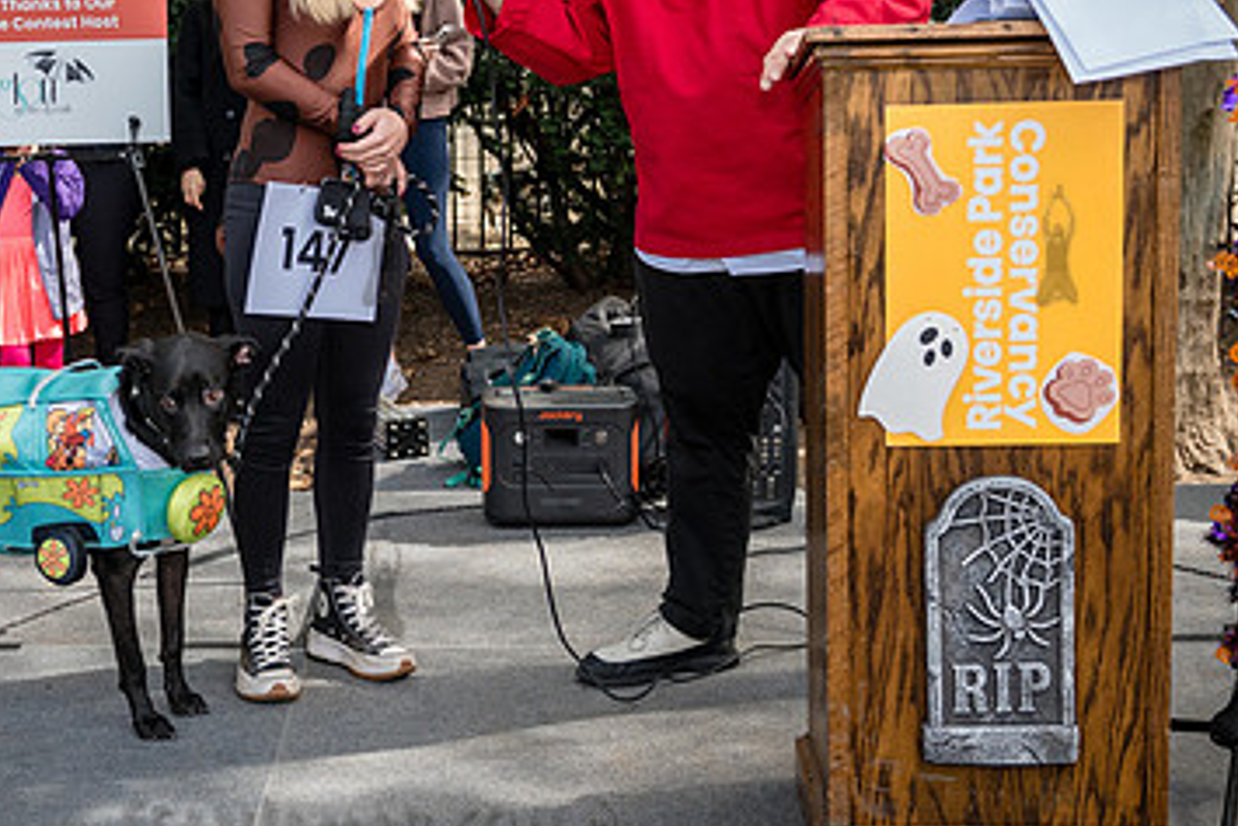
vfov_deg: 21.8
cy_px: 244
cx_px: 380
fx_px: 2133
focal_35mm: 62
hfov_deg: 32.0
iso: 1000
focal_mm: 38
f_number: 4
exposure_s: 1/1000
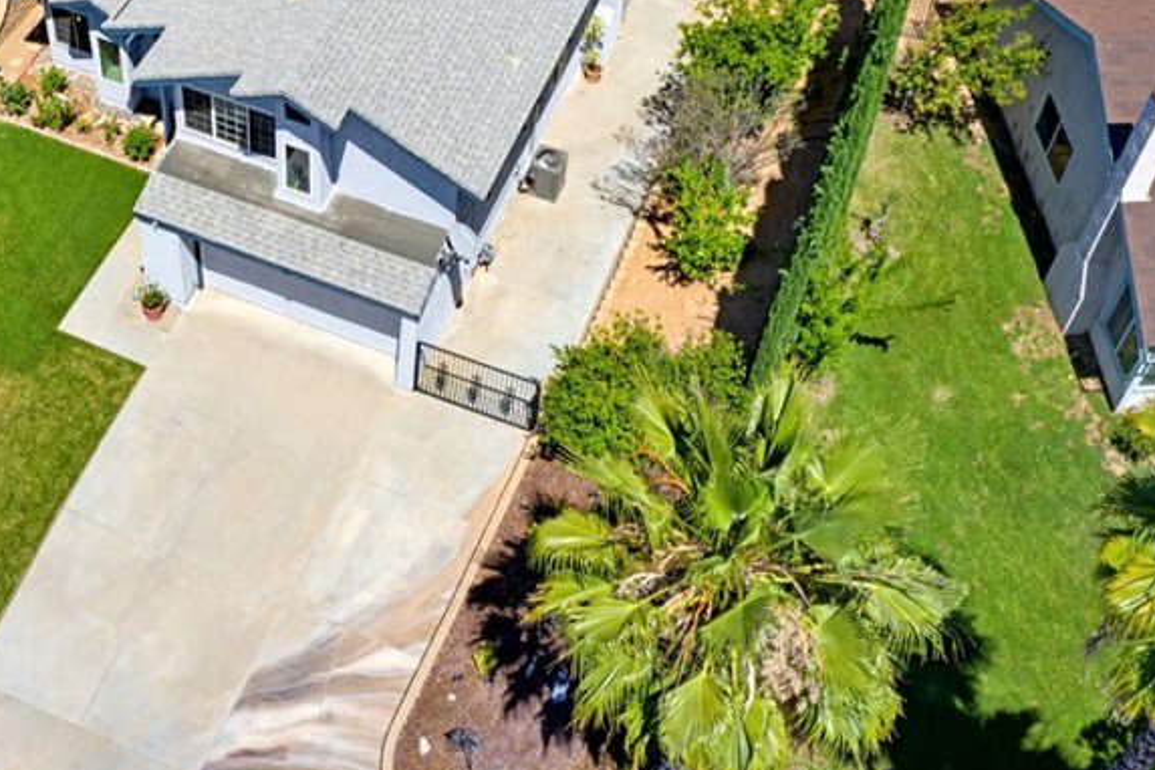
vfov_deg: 26.5
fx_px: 1604
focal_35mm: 50
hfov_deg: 38.7
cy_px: 150
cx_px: 310
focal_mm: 10.3
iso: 100
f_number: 11
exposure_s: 1/80
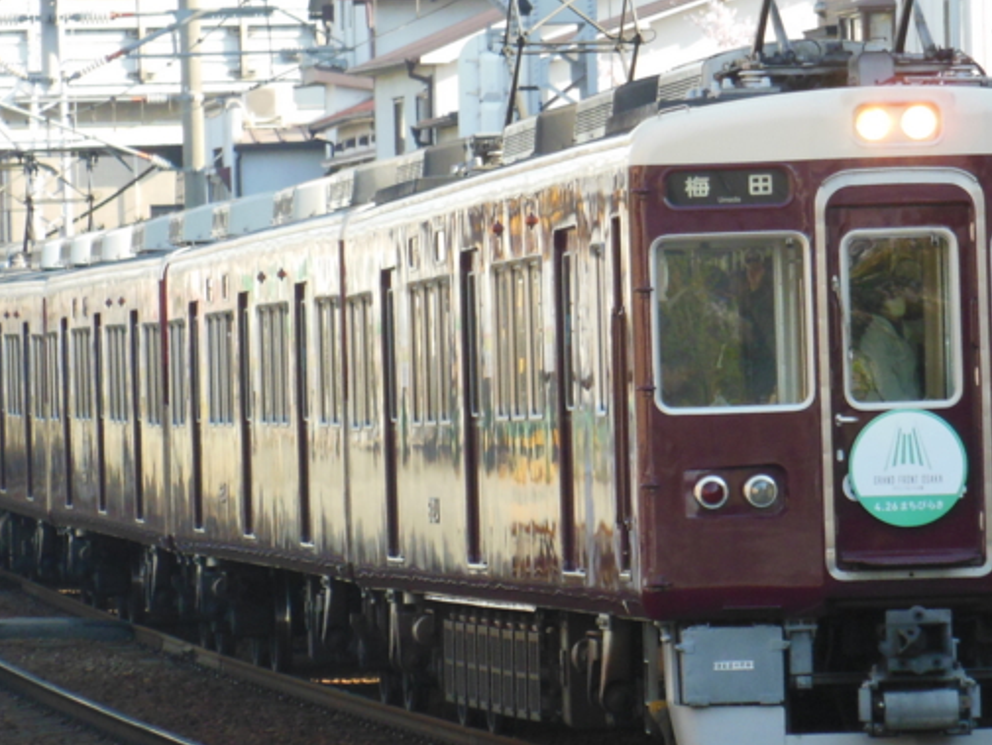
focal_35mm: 404
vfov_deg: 3.7
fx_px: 11580
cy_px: 281
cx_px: 491
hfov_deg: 4.9
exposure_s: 1/250
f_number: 5.9
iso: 400
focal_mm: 45.4
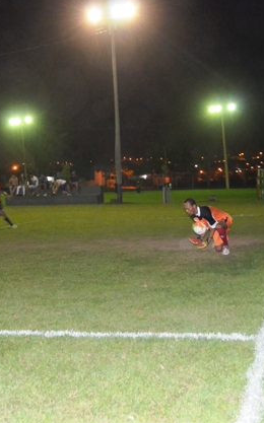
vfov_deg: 27.5
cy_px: 211
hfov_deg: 17.3
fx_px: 865
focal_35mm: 75
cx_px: 90
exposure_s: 1/60
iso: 3200
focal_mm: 32
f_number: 4.8
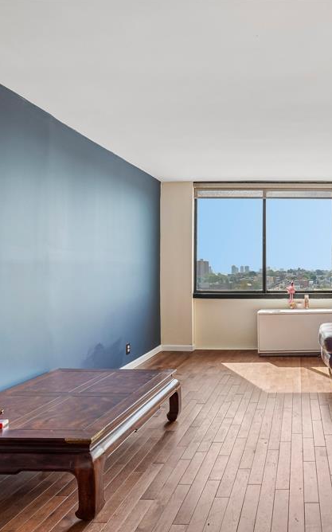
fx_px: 362
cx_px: 304
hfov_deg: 44.4
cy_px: 268
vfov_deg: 72.6
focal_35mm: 25
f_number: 8
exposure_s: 1/50
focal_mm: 16
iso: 125
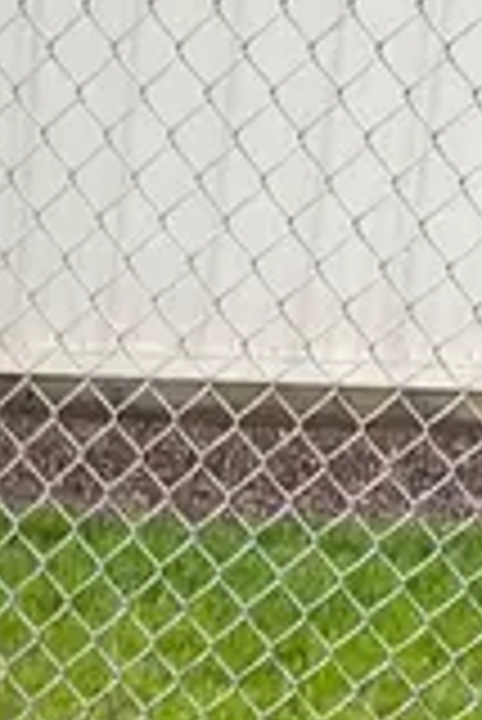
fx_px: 2485
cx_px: -423
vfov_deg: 14.4
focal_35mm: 124
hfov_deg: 10.4
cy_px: 1325
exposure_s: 1/123
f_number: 1.8
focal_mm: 4.25
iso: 32
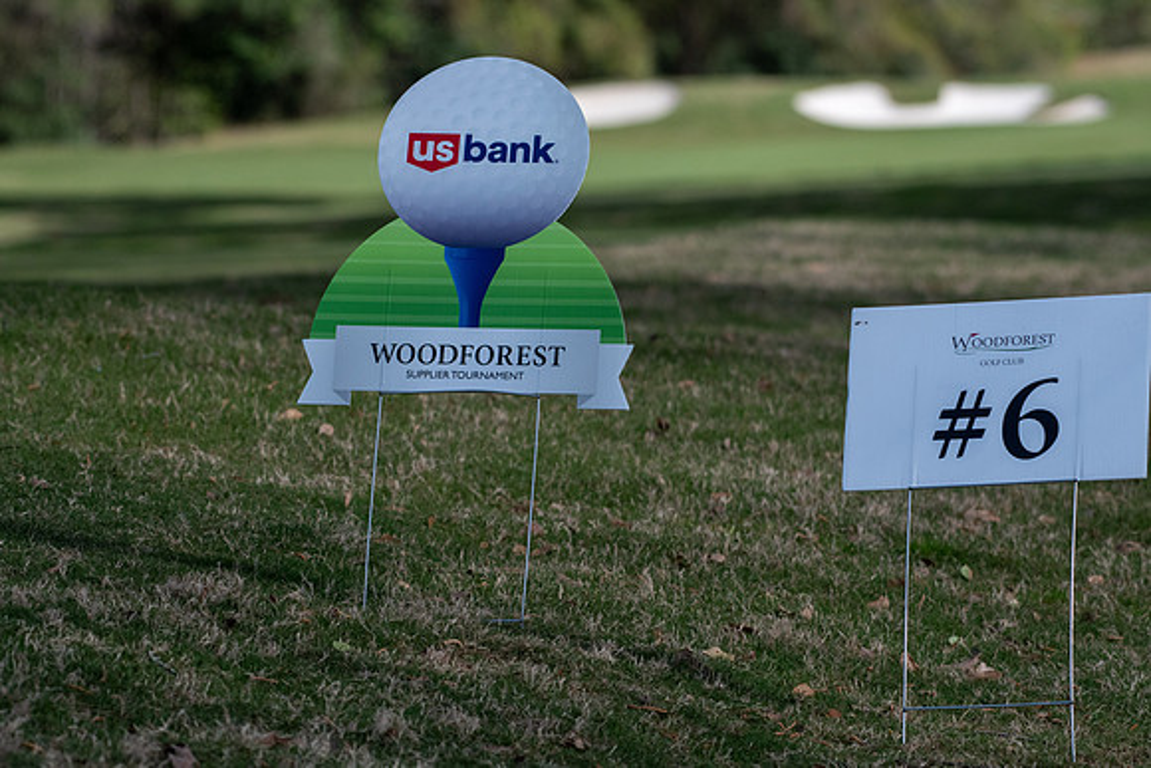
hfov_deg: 6.9
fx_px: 9593
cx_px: 576
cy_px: 384
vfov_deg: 4.6
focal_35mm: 300
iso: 640
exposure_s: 1/3200
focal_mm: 200
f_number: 5.6
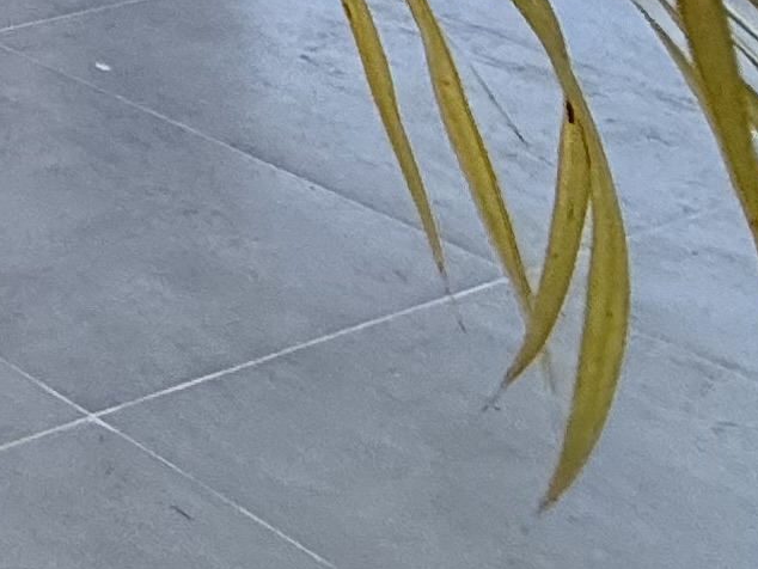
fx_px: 1950
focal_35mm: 89
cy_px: -977
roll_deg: -0.5
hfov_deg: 14.2
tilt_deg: +5.9
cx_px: -1100
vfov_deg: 11.8
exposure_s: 1/206
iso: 50
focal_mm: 2.22
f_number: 2.2
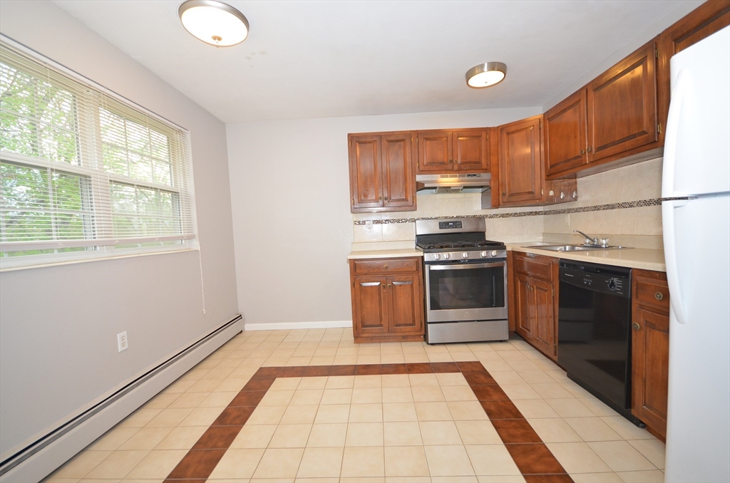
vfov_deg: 77.1
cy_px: 242
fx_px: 304
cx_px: 365
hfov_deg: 100.5
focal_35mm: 15
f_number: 5
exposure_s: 1/60
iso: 640
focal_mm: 10
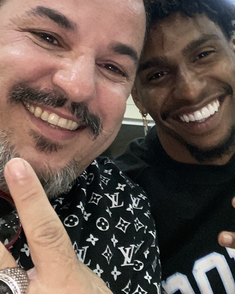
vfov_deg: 36.2
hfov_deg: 29.6
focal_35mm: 51
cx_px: 146
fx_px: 443
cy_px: 94
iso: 320
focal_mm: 2.71
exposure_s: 1/30
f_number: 2.2
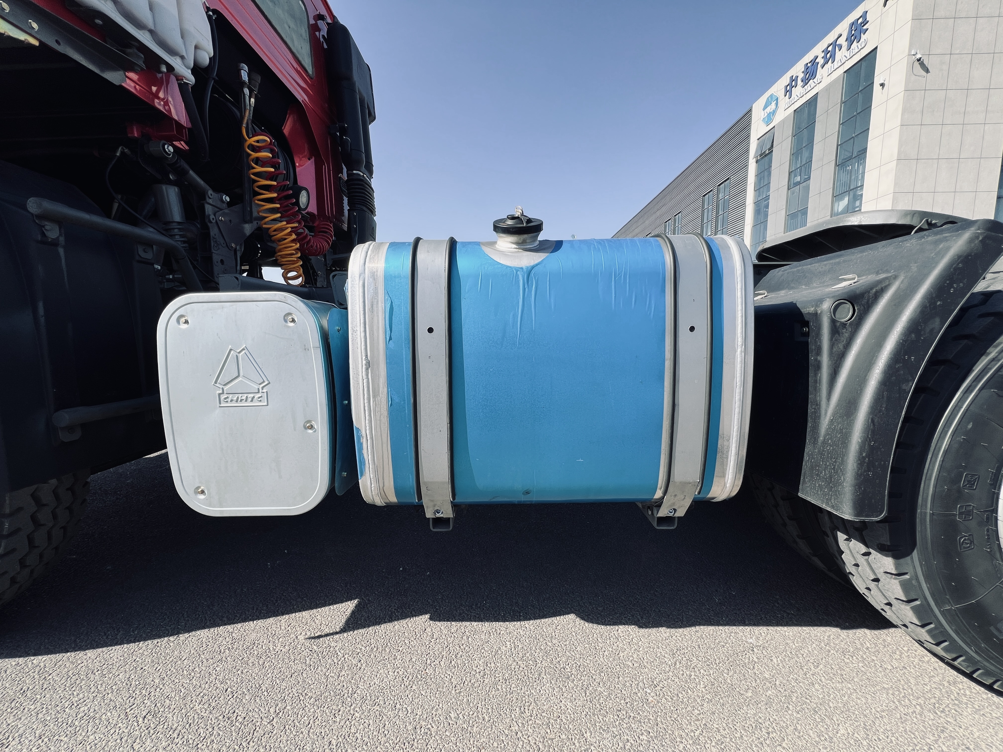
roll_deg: +0.9
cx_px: 502
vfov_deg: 89.9
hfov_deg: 106.2
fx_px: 377
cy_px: 376
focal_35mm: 13
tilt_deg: -7.6
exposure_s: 1/927
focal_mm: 1.57
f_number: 1.8
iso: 32
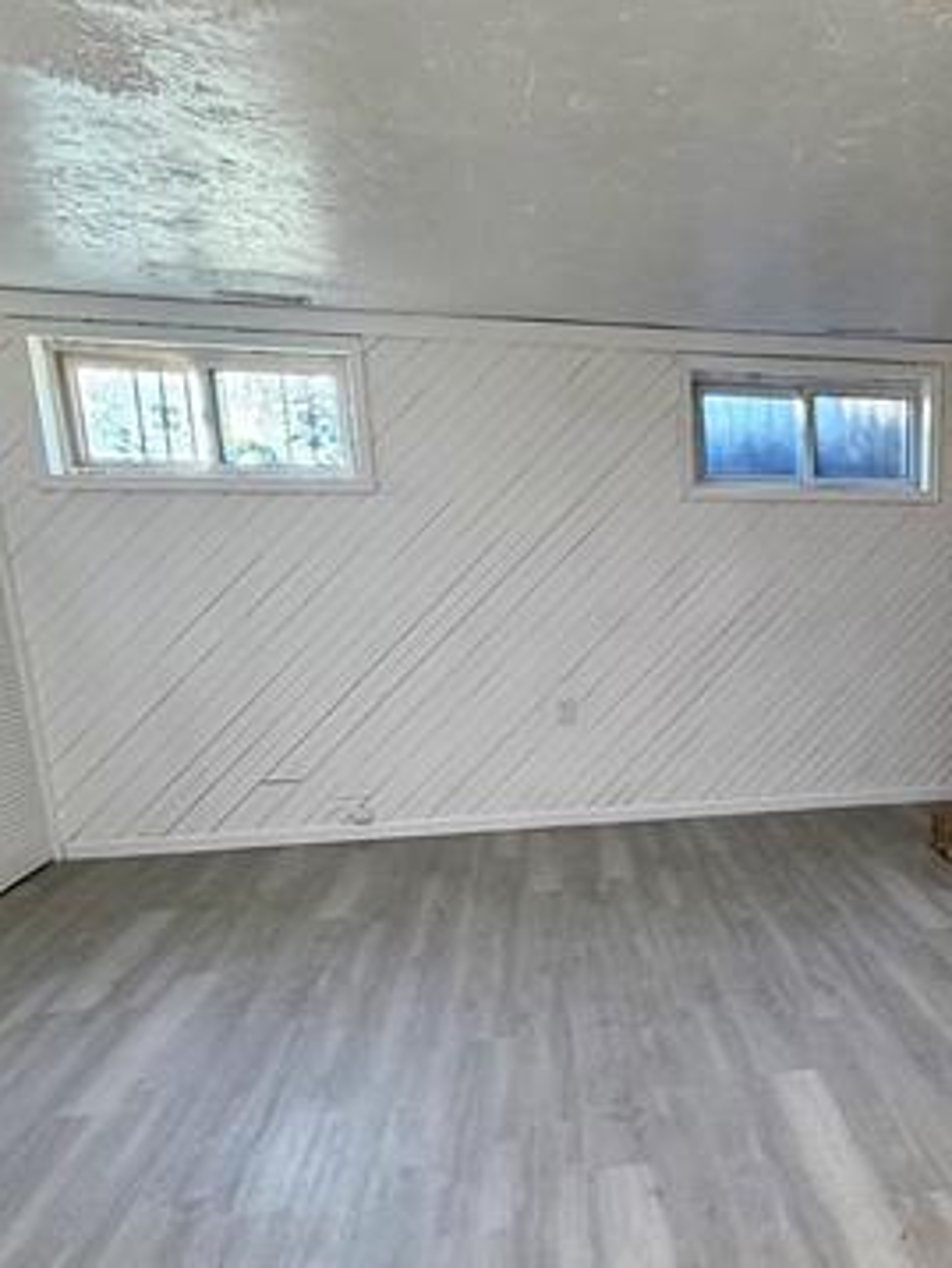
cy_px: 843
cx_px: 846
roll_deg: -1.1
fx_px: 1099
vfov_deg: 58.6
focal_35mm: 30
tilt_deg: -15.2
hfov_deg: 43.1
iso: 200
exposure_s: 1/60
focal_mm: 2.22
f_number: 2.2
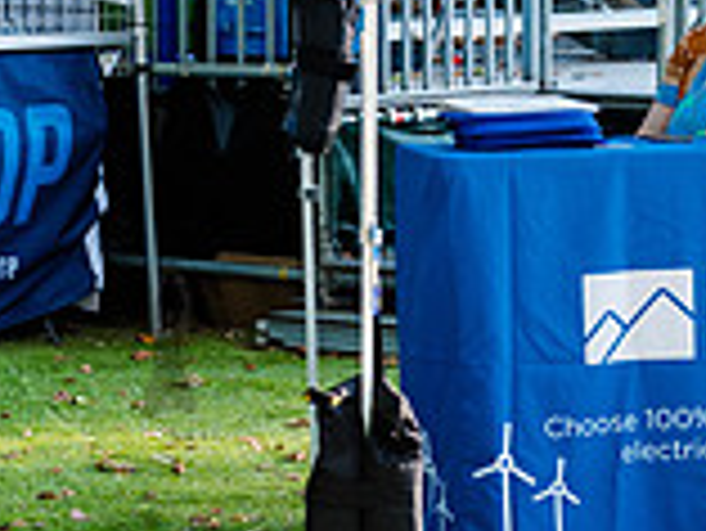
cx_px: 736
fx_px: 4123
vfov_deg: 7.4
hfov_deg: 9.7
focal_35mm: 202
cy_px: 119
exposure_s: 1/250
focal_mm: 56
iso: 500
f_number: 3.5
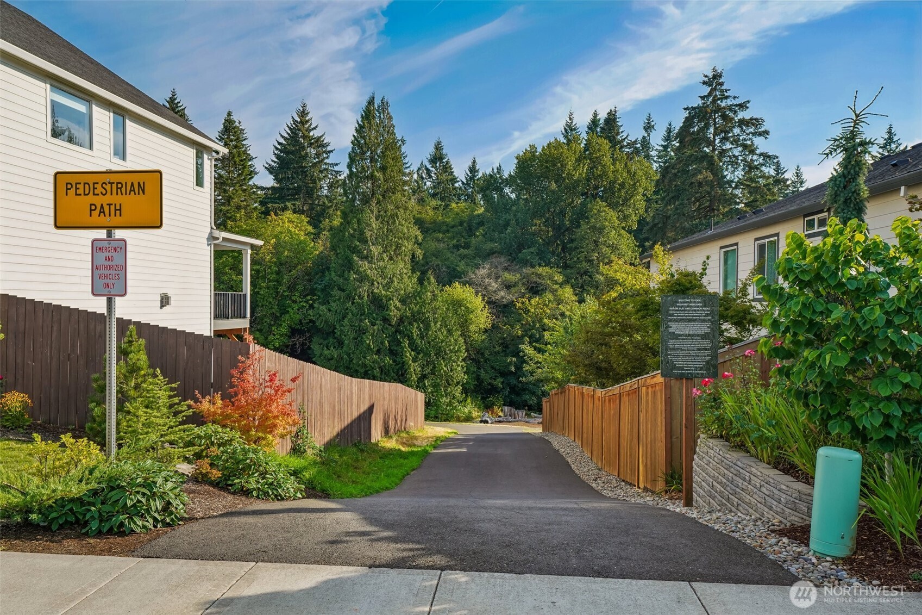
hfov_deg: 61.9
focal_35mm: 30
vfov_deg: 43.6
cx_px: 461
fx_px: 768
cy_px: 308
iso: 400
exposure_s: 1/400
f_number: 8
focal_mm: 30
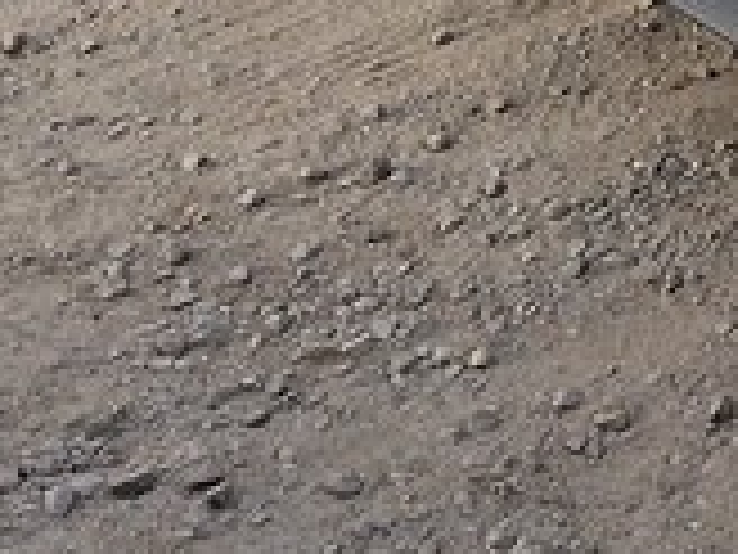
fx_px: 2814
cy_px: -635
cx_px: 1782
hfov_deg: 12.0
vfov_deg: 10.2
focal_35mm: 132
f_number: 1.8
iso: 20
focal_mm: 4
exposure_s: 1/223
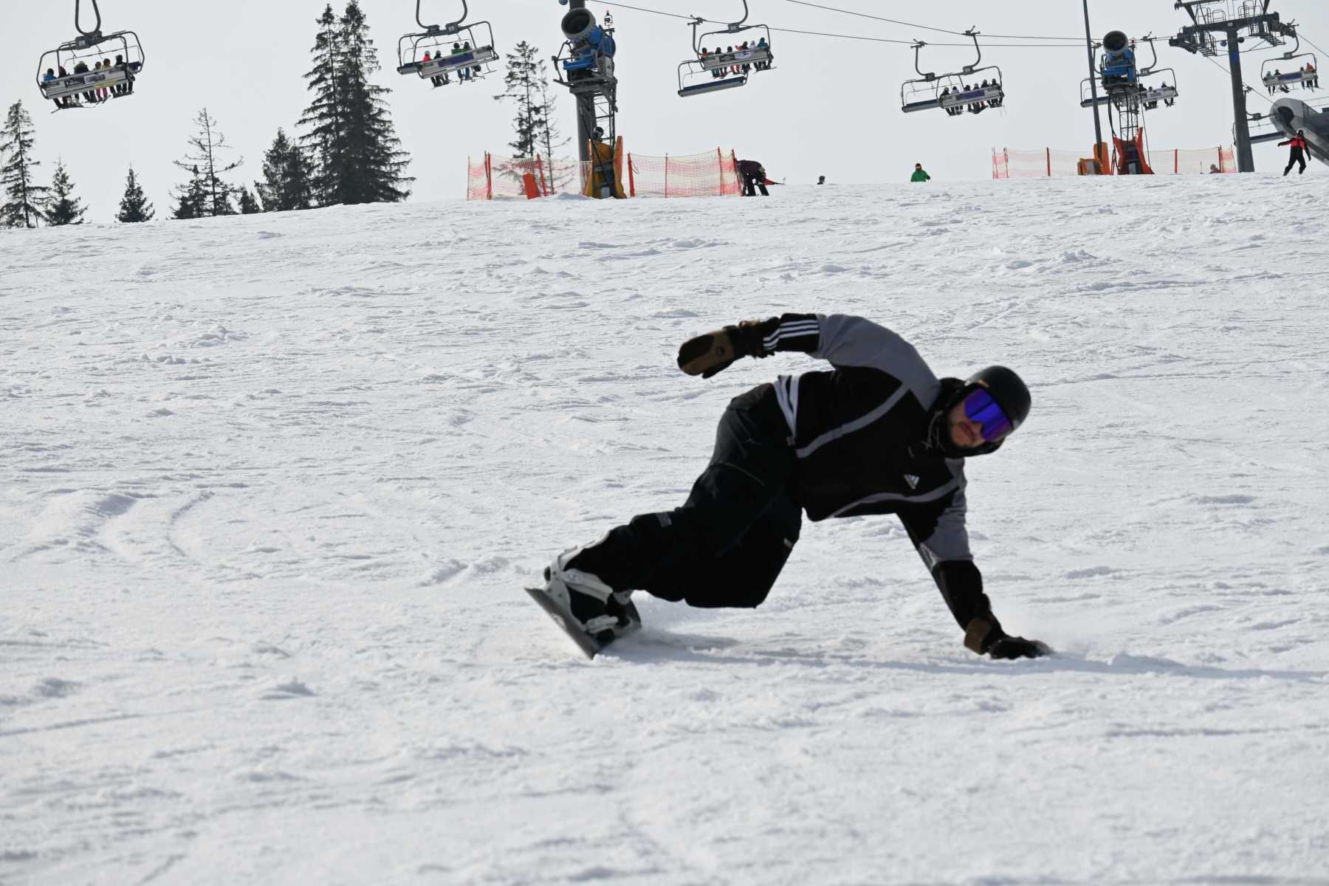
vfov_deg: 8.0
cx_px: 664
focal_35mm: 172
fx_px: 6368
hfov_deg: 11.9
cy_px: 443
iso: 100
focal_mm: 115
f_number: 8
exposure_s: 1/500
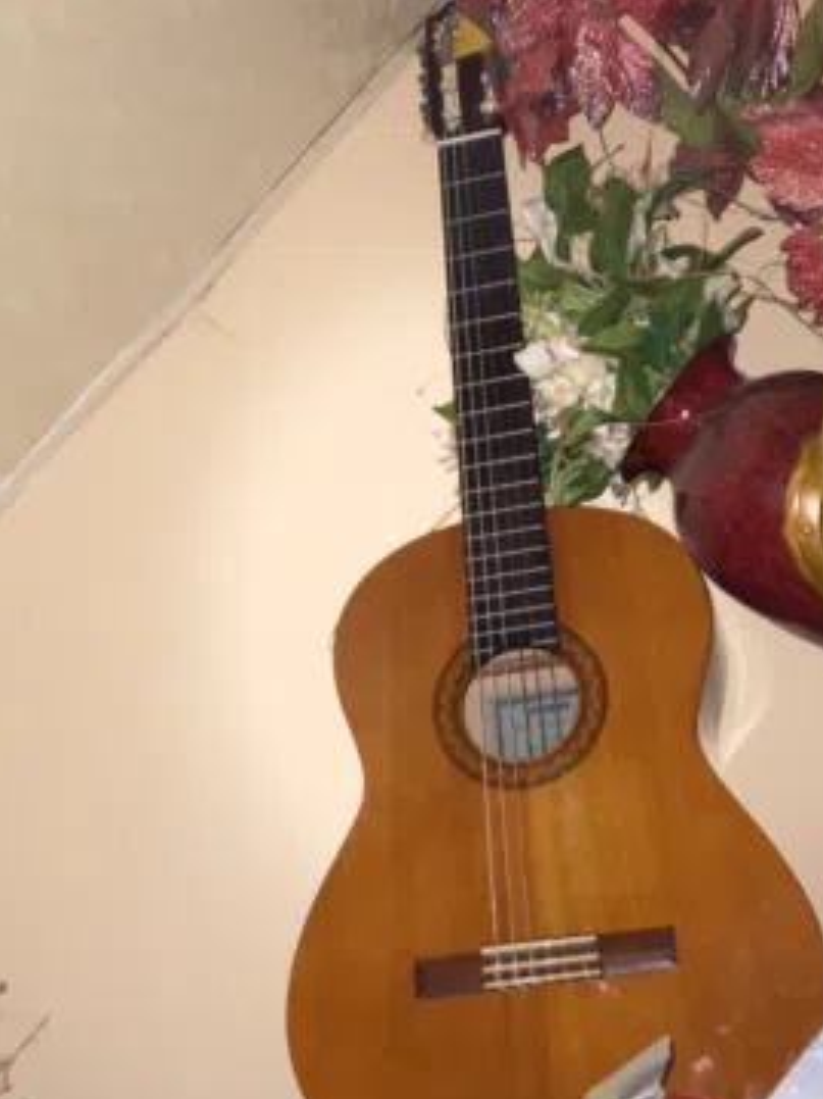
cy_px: 606
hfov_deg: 25.2
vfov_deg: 33.2
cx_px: 450
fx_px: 1840
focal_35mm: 58
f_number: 2
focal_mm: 6
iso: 125
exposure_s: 1/34
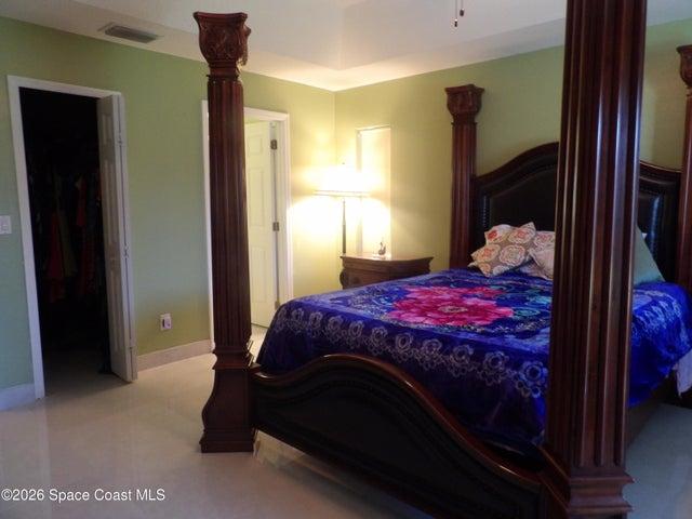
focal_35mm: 24
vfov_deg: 56.8
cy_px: 260
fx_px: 480
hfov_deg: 71.6
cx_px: 346
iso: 357
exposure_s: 1/17
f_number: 3.2
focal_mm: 4.3
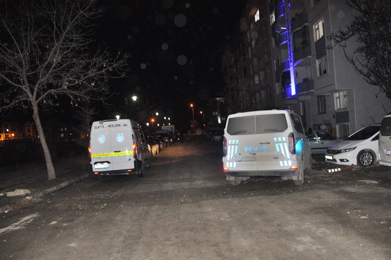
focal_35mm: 27
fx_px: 293
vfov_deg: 47.8
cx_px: 196
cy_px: 130
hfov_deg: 67.4
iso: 1600
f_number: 5
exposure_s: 1/60
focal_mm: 18
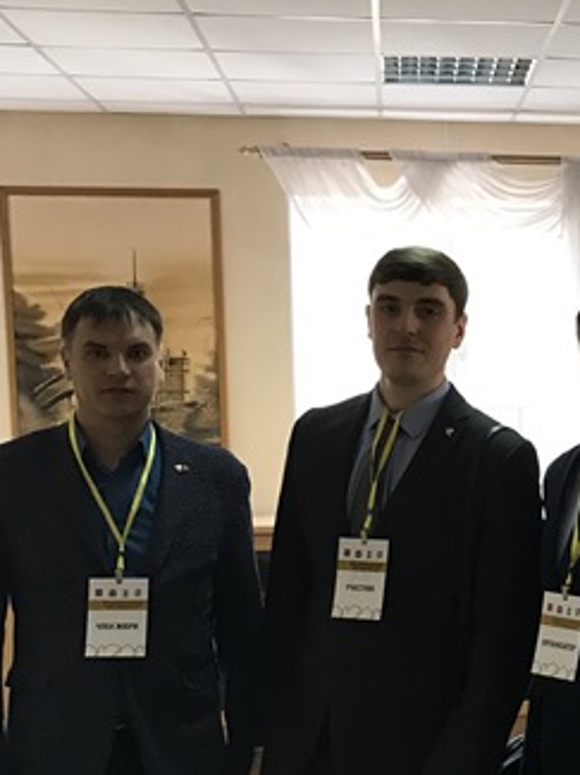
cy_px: 651
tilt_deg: -6.3
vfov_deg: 27.5
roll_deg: +1.7
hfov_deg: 20.2
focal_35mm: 69
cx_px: 647
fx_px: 1545
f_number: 1.8
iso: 32
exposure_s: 1/33
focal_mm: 3.99
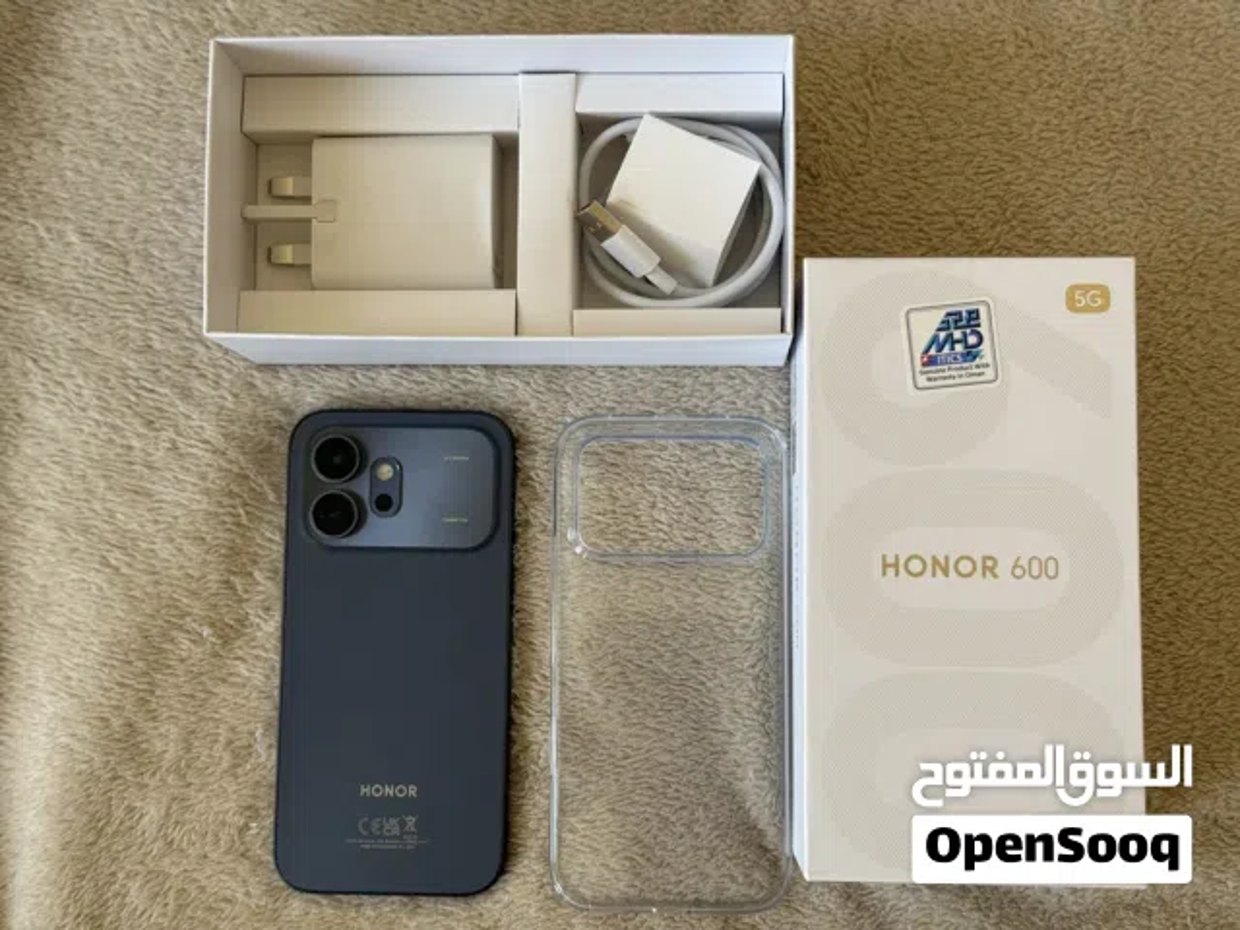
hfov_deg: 39.7
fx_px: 1719
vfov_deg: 30.3
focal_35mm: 48
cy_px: 465
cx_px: 620
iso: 80
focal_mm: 6.76
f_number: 1.78
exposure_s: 1/162
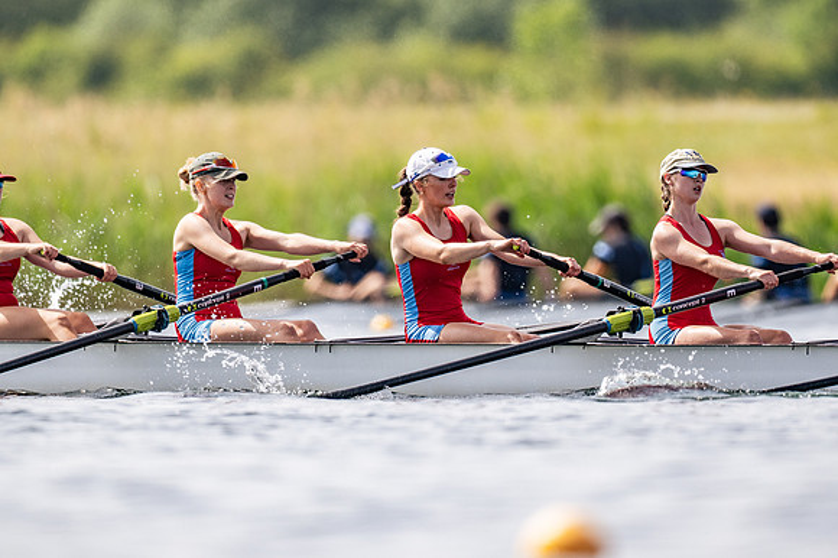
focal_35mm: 900
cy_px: 279
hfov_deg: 2.3
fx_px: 20937
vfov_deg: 1.5
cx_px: 419
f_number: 4
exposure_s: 1/2500
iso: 180
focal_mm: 600
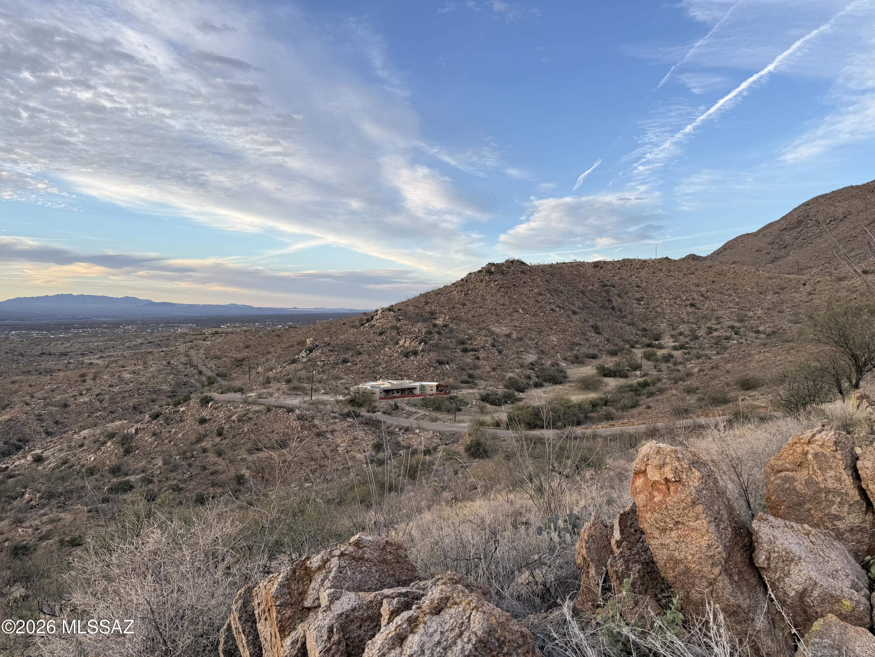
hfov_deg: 71.6
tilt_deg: -1.4
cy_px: 328
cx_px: 438
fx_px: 607
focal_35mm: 24
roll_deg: -0.3
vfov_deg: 56.8
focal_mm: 6.76
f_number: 1.78
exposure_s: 1/909
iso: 80
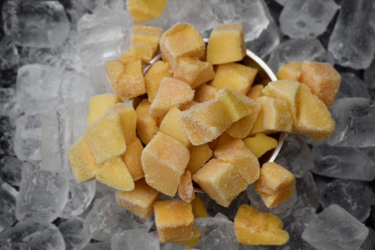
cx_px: 188
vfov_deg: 9.3
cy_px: 125
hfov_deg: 14.0
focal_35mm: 147
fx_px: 1531
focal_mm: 98
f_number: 4.5
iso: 450
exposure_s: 1/500
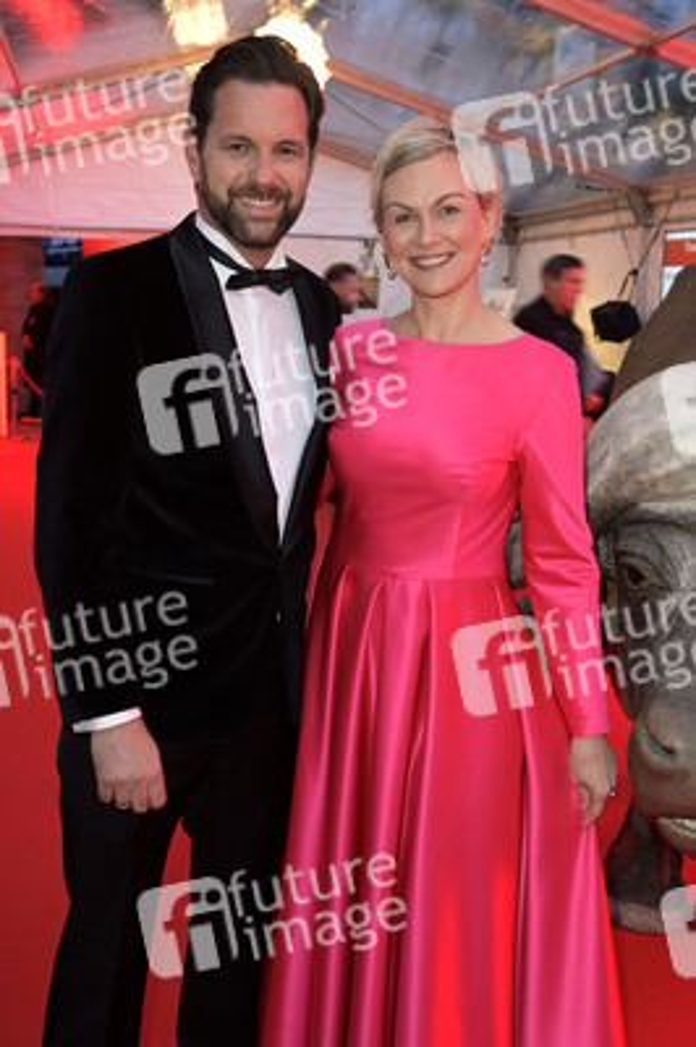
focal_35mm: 36
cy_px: 524
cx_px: 348
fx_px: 1046
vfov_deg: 53.2
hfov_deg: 36.8
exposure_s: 1/30
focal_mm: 36
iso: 1600
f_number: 5.6
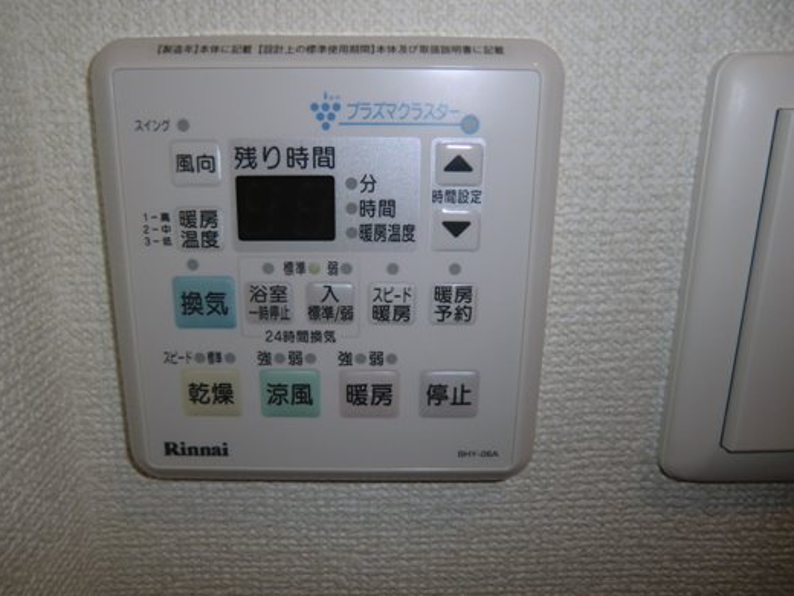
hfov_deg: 67.2
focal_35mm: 26
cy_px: 286
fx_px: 596
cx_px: 373
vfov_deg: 53.0
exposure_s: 1/60
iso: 64
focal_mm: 4.3
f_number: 3.2
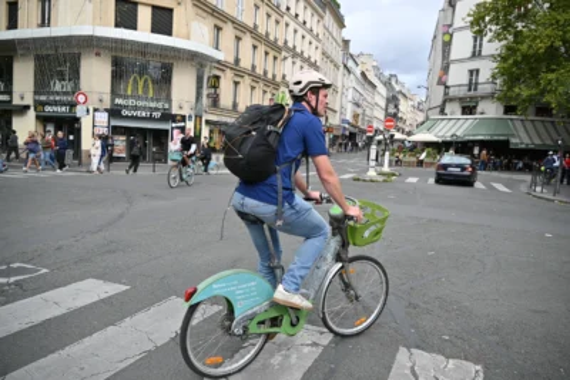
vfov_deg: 48.0
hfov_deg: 67.4
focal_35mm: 27
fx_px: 428
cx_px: 285
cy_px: 190
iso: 100
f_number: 4
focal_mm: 18
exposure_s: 1/500
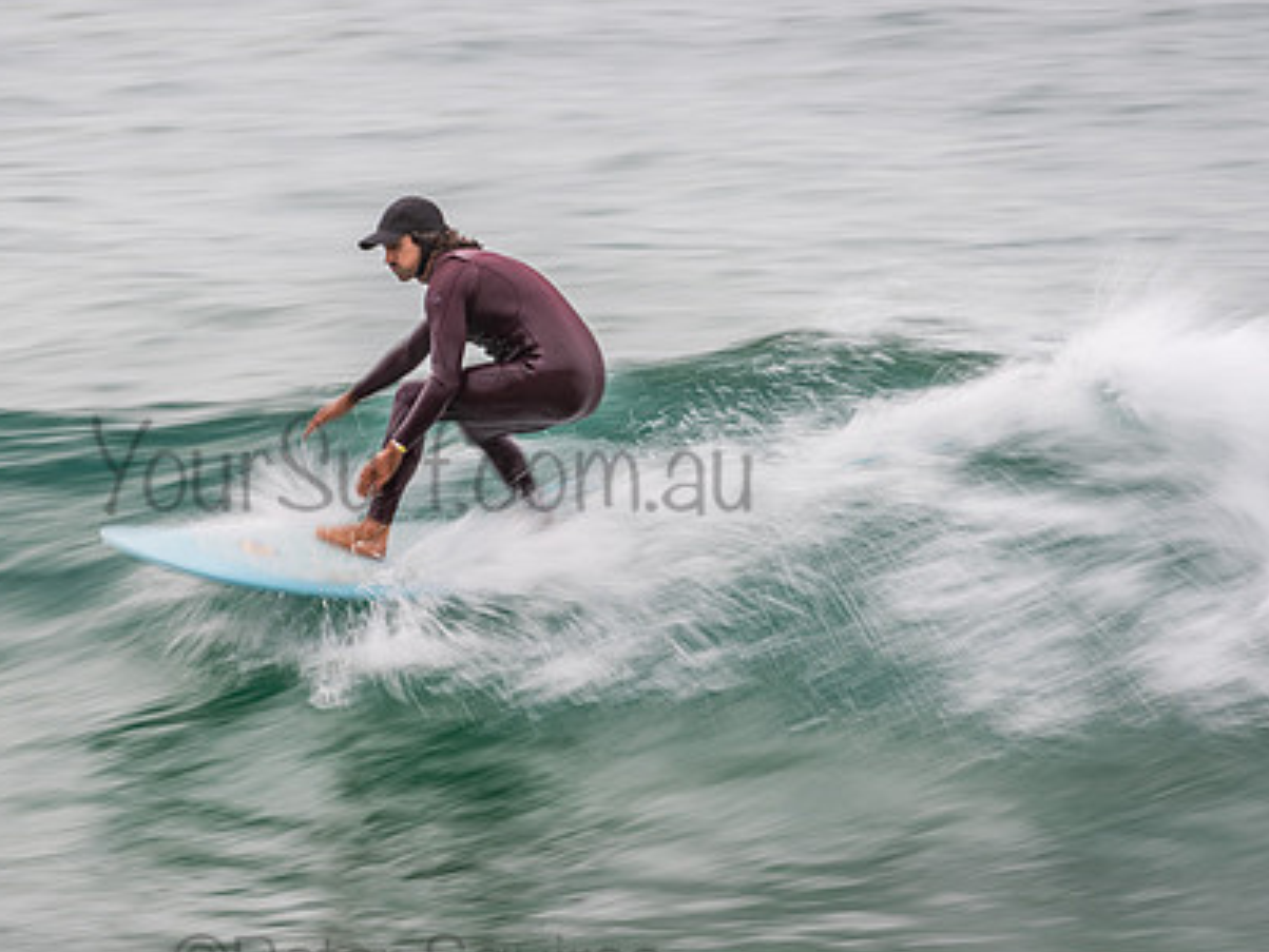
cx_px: 418
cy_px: 438
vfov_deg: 2.1
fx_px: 25523
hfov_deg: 2.8
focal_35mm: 696
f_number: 14
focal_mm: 500
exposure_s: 1/20
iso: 64
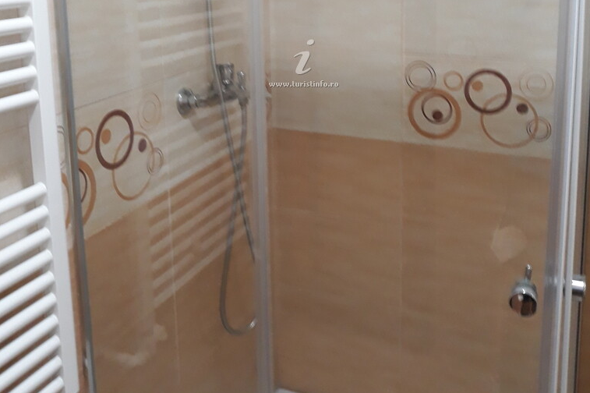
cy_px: 55
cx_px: 296
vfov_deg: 33.5
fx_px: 622
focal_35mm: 38
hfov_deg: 50.7
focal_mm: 3.71
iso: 200
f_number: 1.7
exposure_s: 1/50
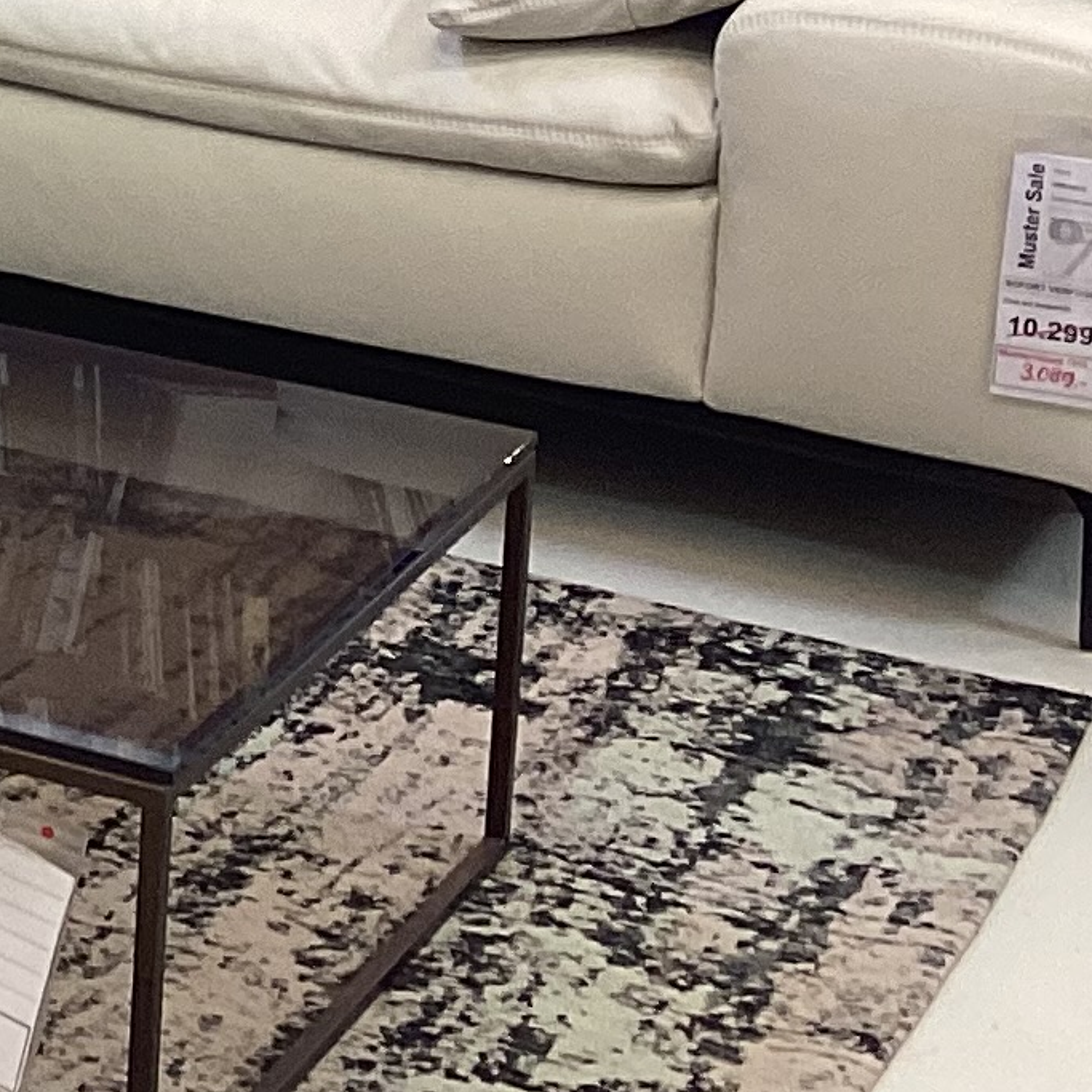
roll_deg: -1.5
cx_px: -1002
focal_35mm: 131
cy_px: -185
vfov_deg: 13.0
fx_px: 4675
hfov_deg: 12.0
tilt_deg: -13.2
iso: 64
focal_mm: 3.3
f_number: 2.4
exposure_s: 1/60
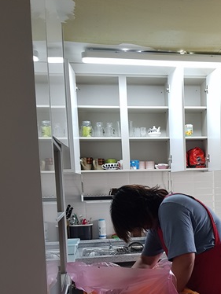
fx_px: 425
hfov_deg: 28.6
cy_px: 215
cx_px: 174
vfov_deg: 37.4
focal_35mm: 50
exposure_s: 1/120
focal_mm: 4.3
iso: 200
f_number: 1.7
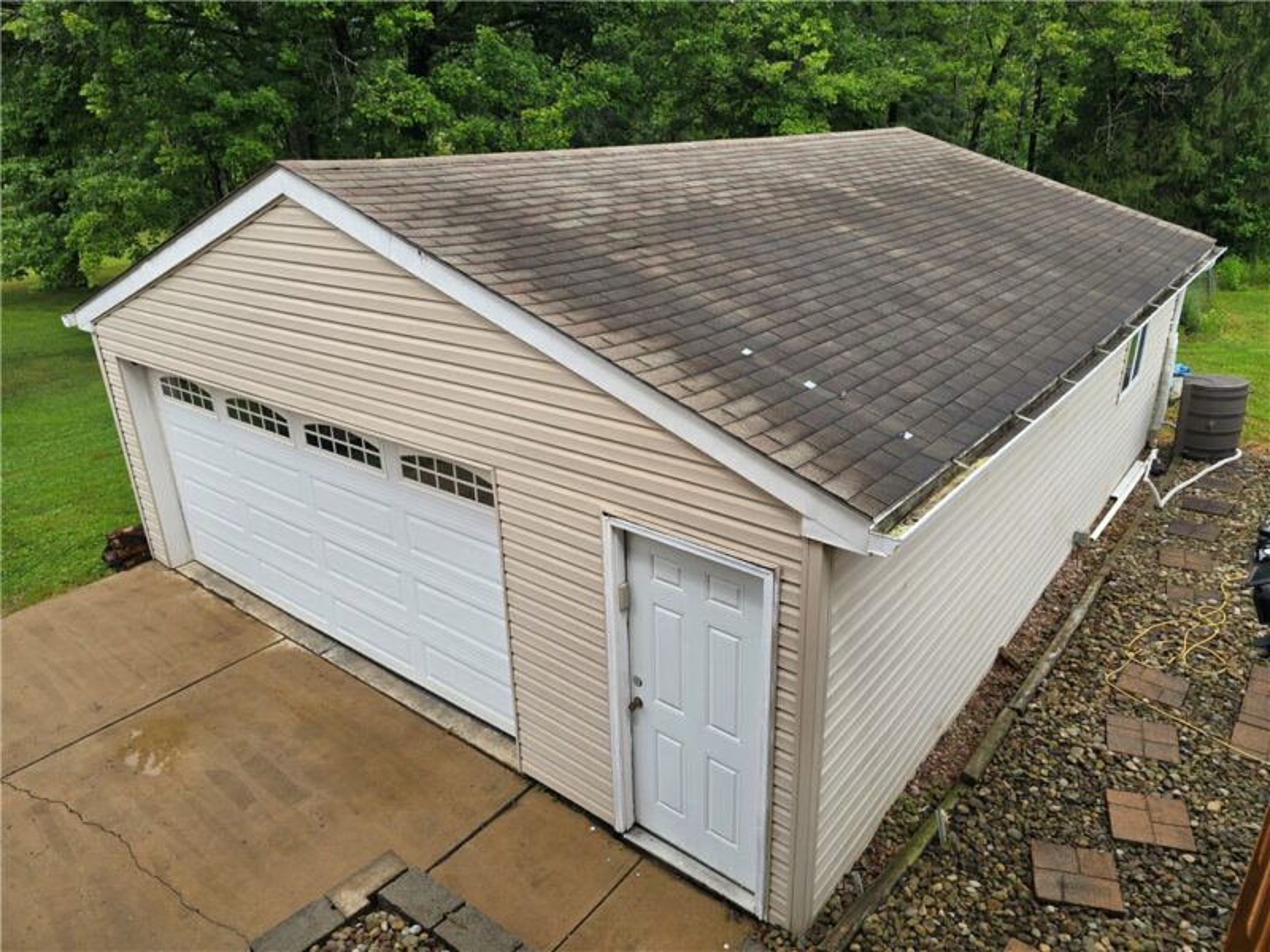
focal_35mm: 23
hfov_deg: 73.9
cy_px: 476
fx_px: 844
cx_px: 635
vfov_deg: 58.9
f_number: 1.7
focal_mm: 6.3
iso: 12
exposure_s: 1/293
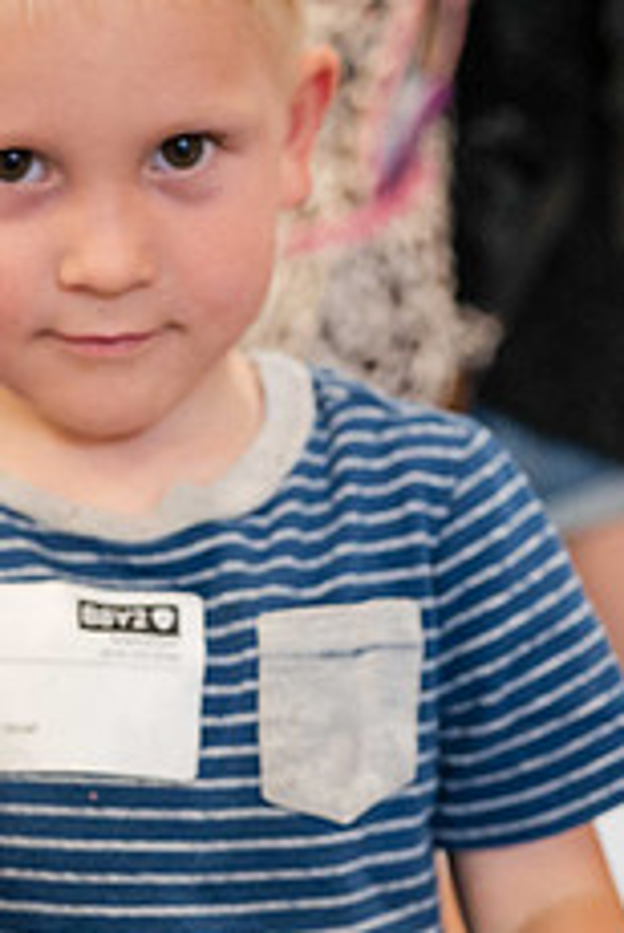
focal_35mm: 92
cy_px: 516
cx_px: -19
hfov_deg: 14.6
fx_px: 2385
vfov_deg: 22.1
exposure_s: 1/125
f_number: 2.8
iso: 3200
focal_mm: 35
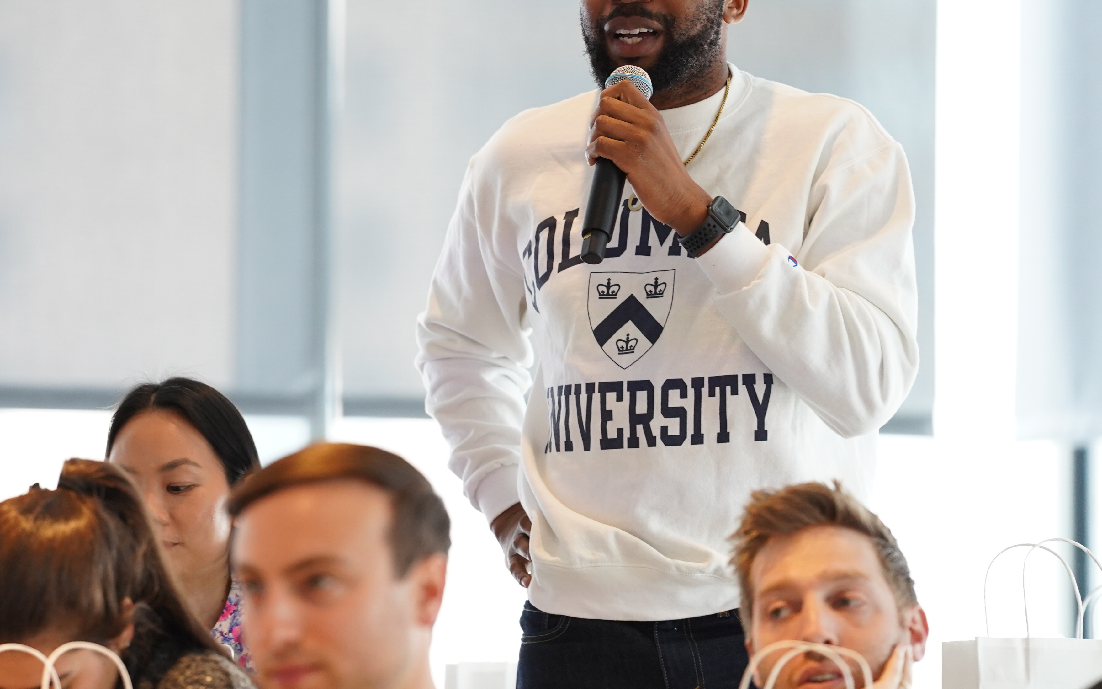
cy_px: 209
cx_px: 298
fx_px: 10451
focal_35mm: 348
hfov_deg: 6.0
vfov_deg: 3.8
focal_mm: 200
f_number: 2.8
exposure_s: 1/125
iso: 1250
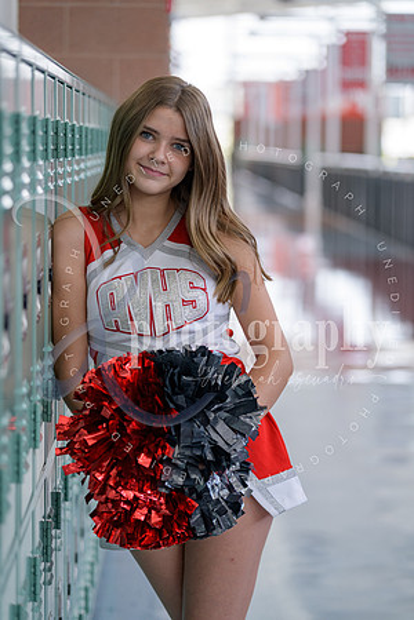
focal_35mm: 100
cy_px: 310
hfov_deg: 13.7
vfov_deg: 20.4
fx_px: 1725
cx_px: 207
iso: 250
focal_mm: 100
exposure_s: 1/125
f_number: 2.8
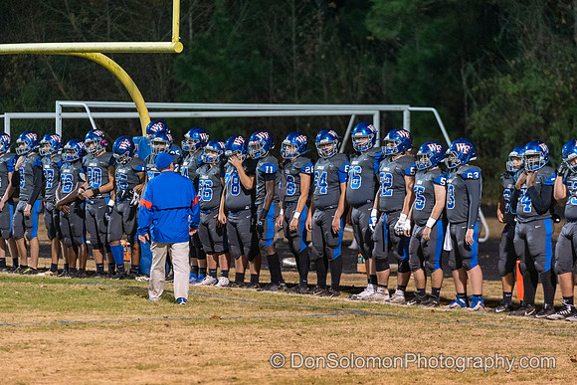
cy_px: 192
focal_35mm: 200
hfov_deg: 10.3
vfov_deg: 6.9
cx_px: 288
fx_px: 3206
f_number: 3.2
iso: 6400
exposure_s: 1/320
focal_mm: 200
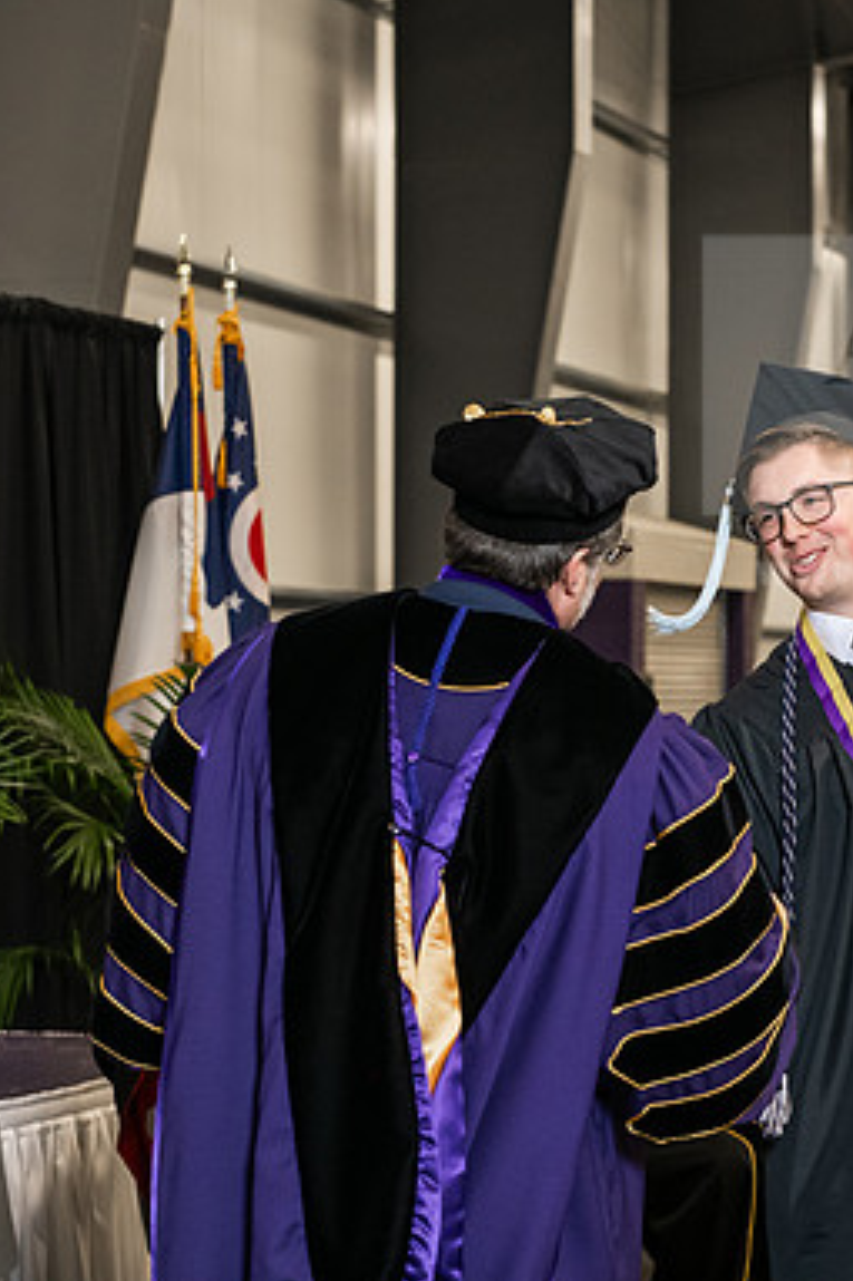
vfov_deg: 19.3
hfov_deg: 12.9
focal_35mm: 106
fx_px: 3771
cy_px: 640
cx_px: 602
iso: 2500
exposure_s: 1/200
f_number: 5
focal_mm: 70
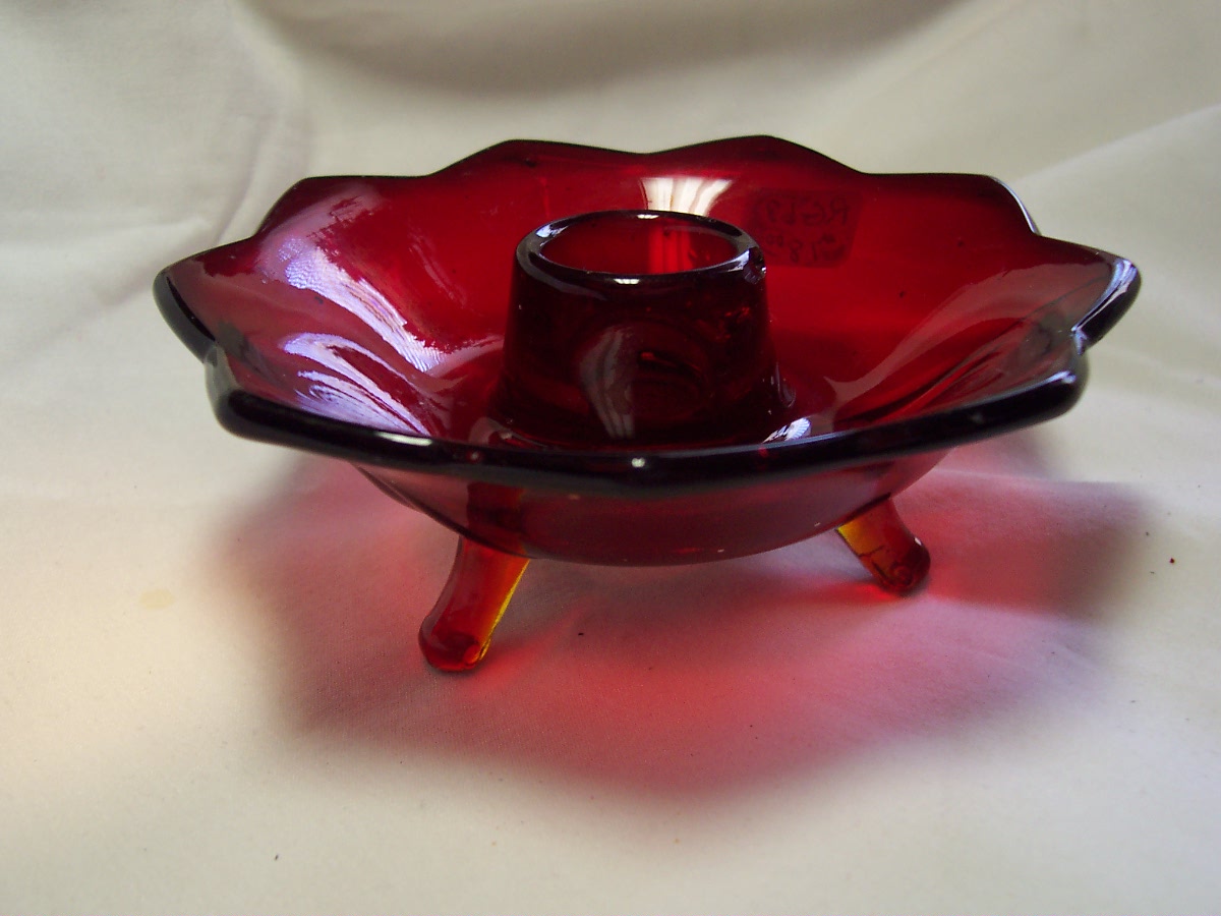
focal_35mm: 37
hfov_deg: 50.1
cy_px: 458
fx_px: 1305
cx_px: 610
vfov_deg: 38.7
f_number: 2.8
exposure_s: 1/60
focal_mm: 5.6
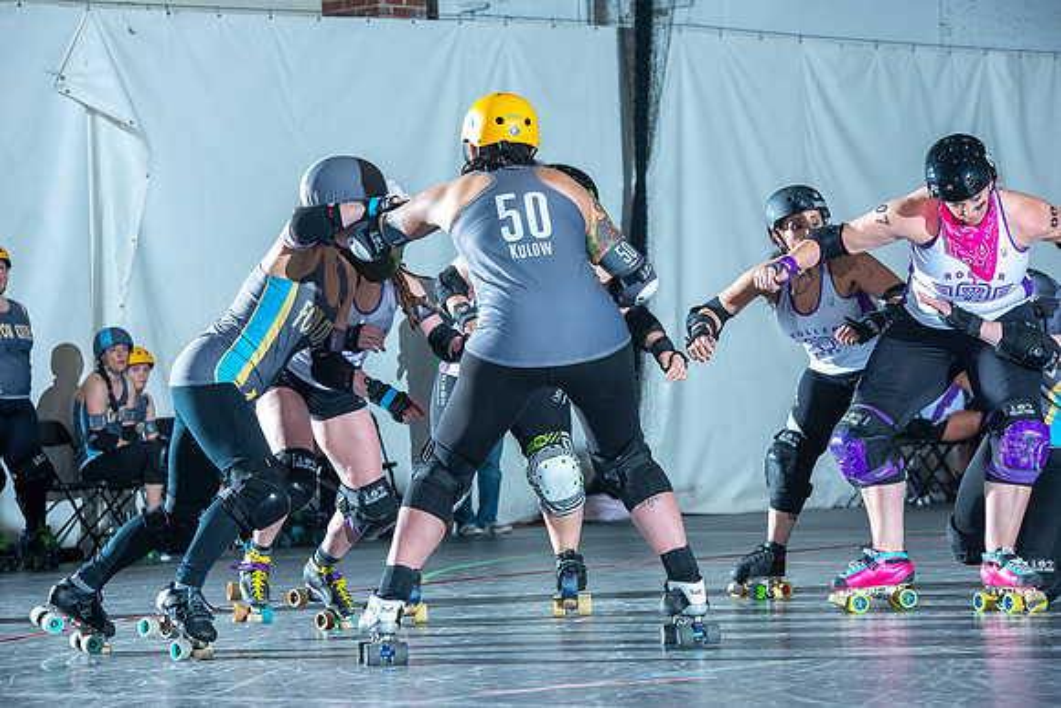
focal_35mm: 130
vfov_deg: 10.6
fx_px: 3832
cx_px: 530
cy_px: 354
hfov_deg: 15.8
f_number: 7.1
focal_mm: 130
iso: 800
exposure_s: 1/160
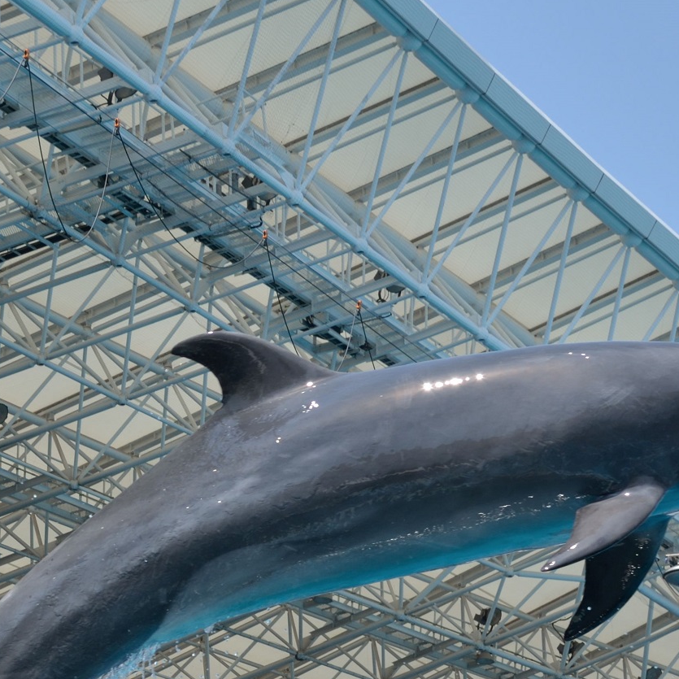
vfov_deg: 14.8
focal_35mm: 116
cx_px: -28
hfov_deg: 14.7
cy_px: 668
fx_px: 2574
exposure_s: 1/800
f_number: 7.1
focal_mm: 38
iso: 280
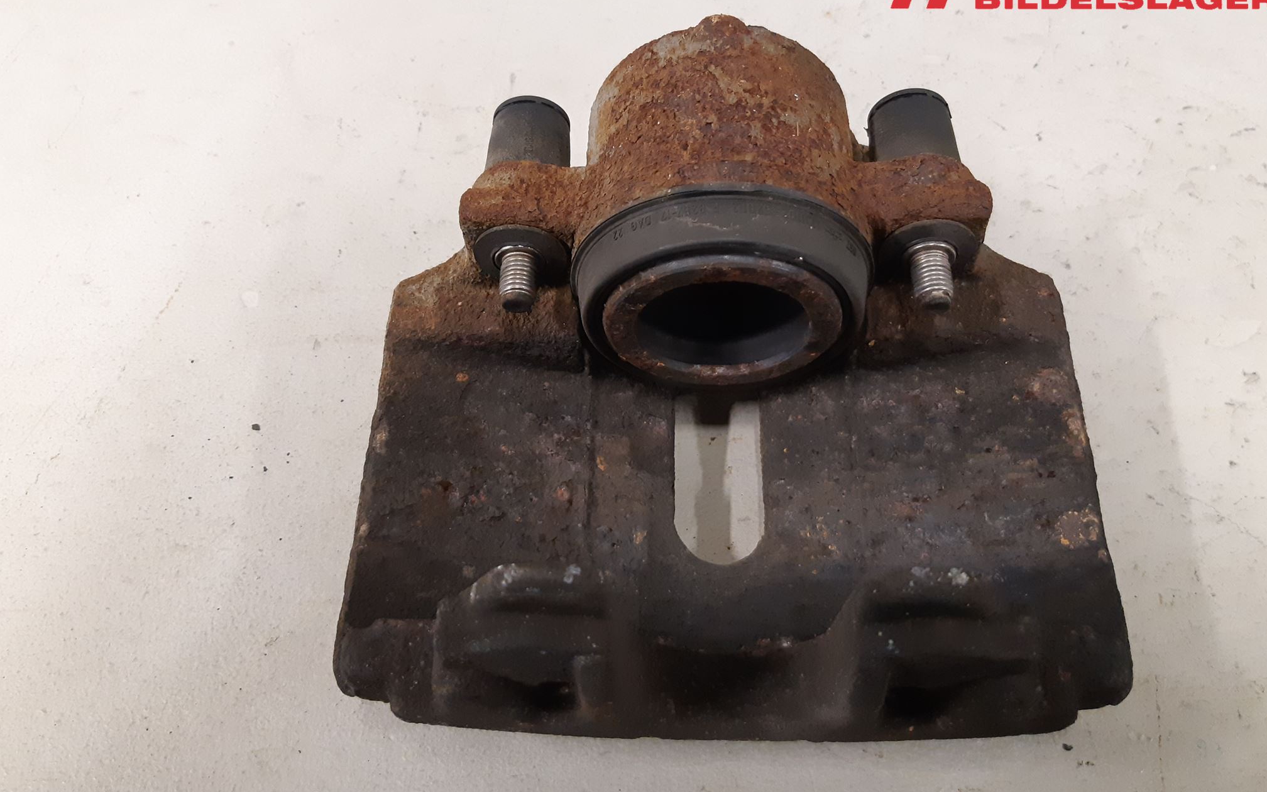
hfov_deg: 66.5
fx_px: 967
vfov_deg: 44.5
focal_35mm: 28
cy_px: 385
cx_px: 633
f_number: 1.7
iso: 320
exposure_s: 1/50
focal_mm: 3.93
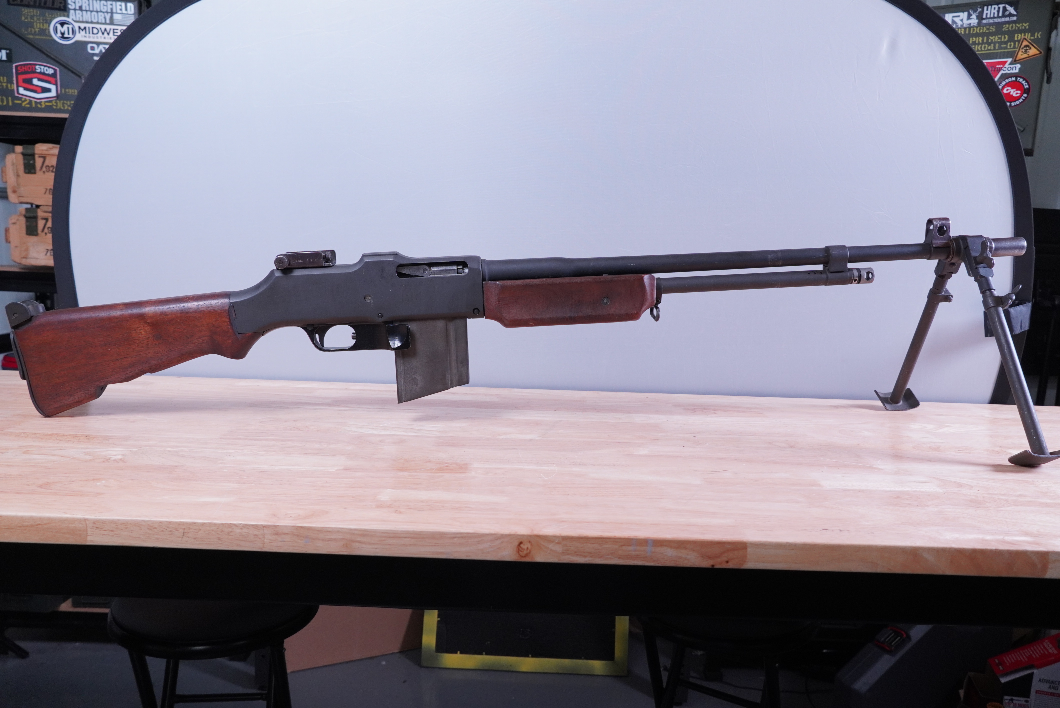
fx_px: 795
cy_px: 354
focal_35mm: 27
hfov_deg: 67.4
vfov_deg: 48.0
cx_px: 530
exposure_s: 1/125
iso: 1000
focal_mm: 18
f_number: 5.6
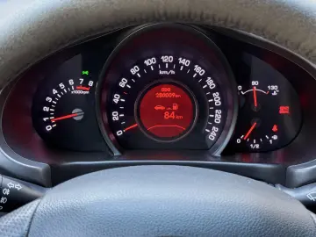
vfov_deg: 30.3
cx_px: 158
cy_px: 118
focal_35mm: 48
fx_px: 438
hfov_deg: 39.7
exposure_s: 1/60
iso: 160
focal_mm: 6.76
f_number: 1.78
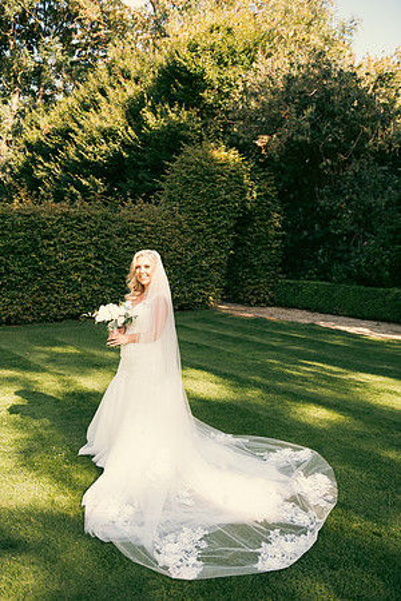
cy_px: 300
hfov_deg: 41.1
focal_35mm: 32
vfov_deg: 58.7
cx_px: 200
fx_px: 535
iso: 250
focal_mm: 32
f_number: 3.5
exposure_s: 1/500
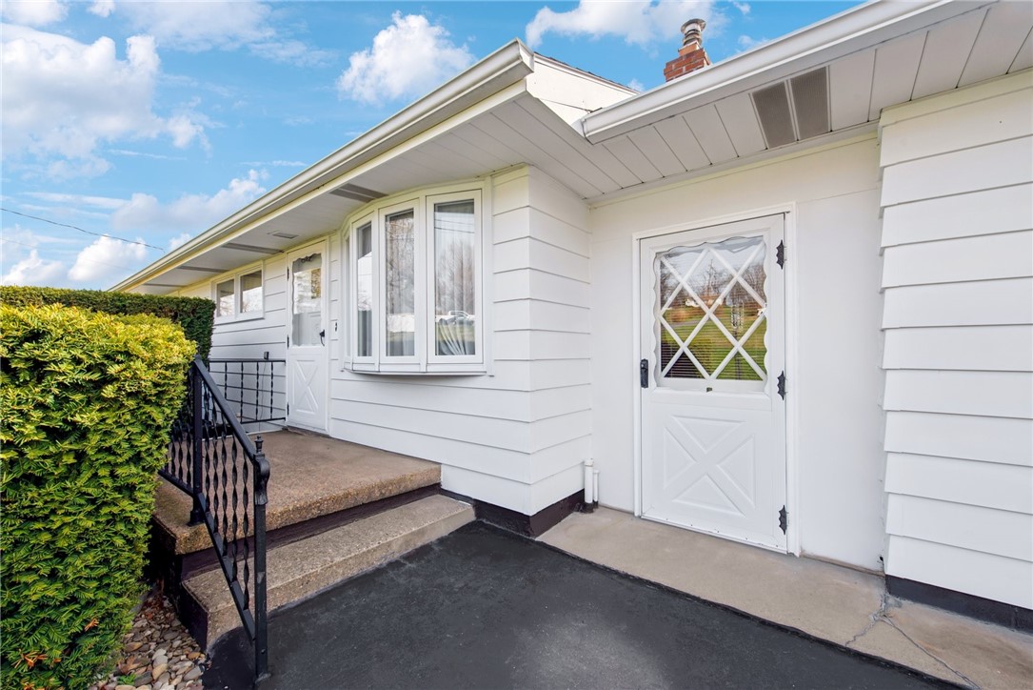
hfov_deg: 104.2
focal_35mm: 14
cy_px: 345
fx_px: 402
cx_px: 516
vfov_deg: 81.2
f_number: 11
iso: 50
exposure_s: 1/200
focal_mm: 14
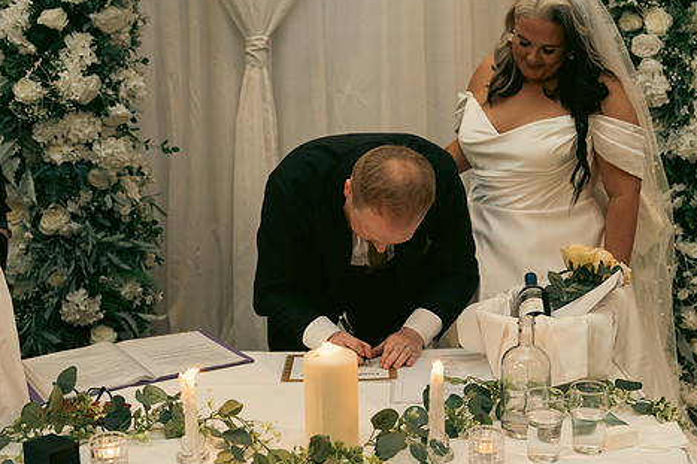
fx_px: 890
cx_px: 407
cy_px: 220
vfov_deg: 29.2
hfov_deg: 42.6
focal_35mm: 46
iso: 2500
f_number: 3.5
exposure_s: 1/160
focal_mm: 37
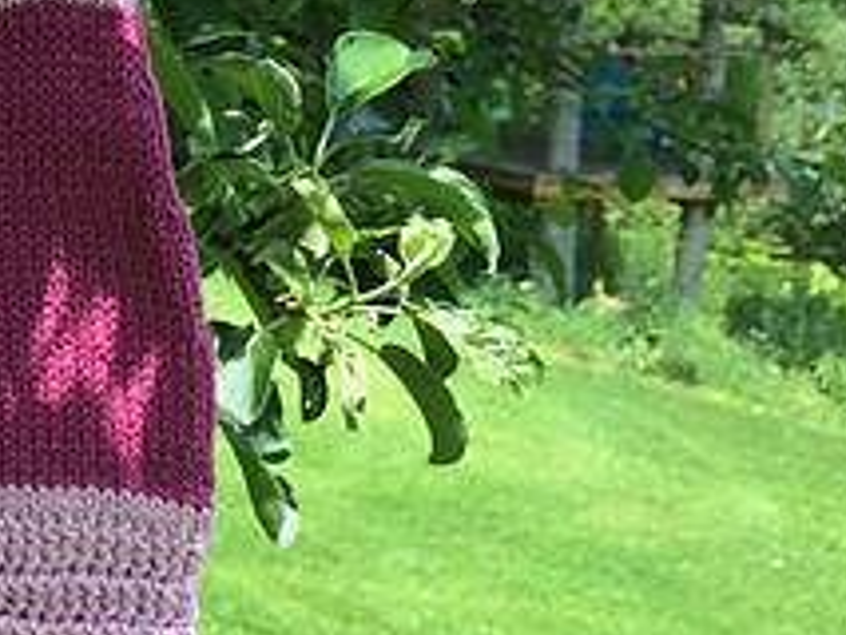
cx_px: -334
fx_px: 2127
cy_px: -24
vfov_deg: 16.6
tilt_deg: -1.4
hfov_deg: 20.1
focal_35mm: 87
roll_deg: -0.4
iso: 32
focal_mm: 4.15
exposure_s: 1/622
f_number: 2.2
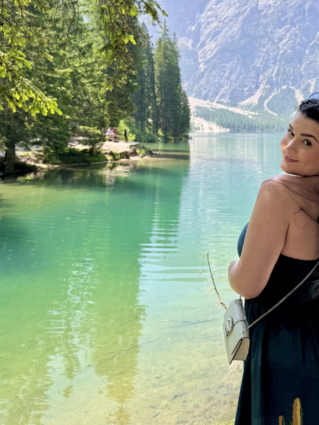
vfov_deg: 54.4
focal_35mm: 33
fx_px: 405
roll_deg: -0.2
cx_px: 215
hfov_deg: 42.3
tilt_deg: -2.6
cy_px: 148
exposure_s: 1/1721
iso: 80
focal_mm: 6.76
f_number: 1.78
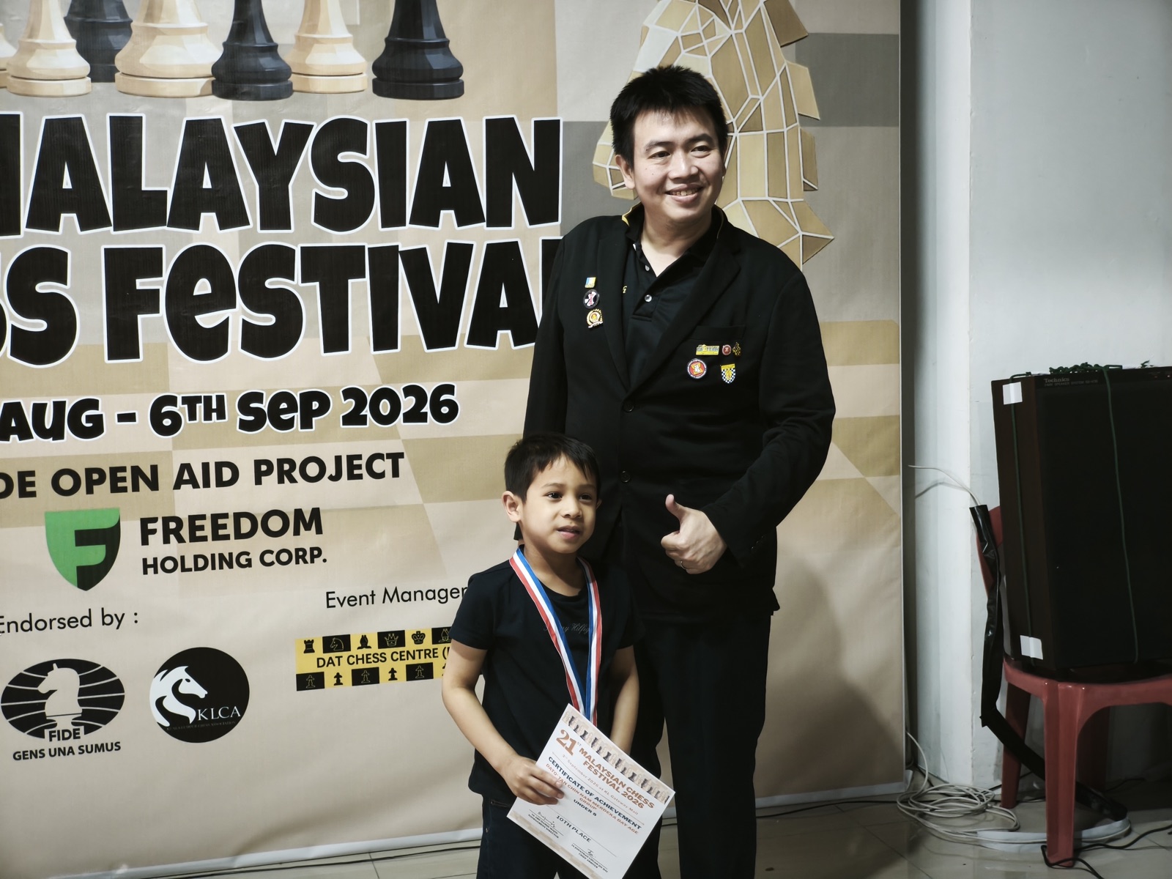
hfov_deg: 41.2
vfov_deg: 31.5
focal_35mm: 46
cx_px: 586
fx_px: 1557
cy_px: 440
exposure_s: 1/50
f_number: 1.9
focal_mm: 7.1
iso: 1250
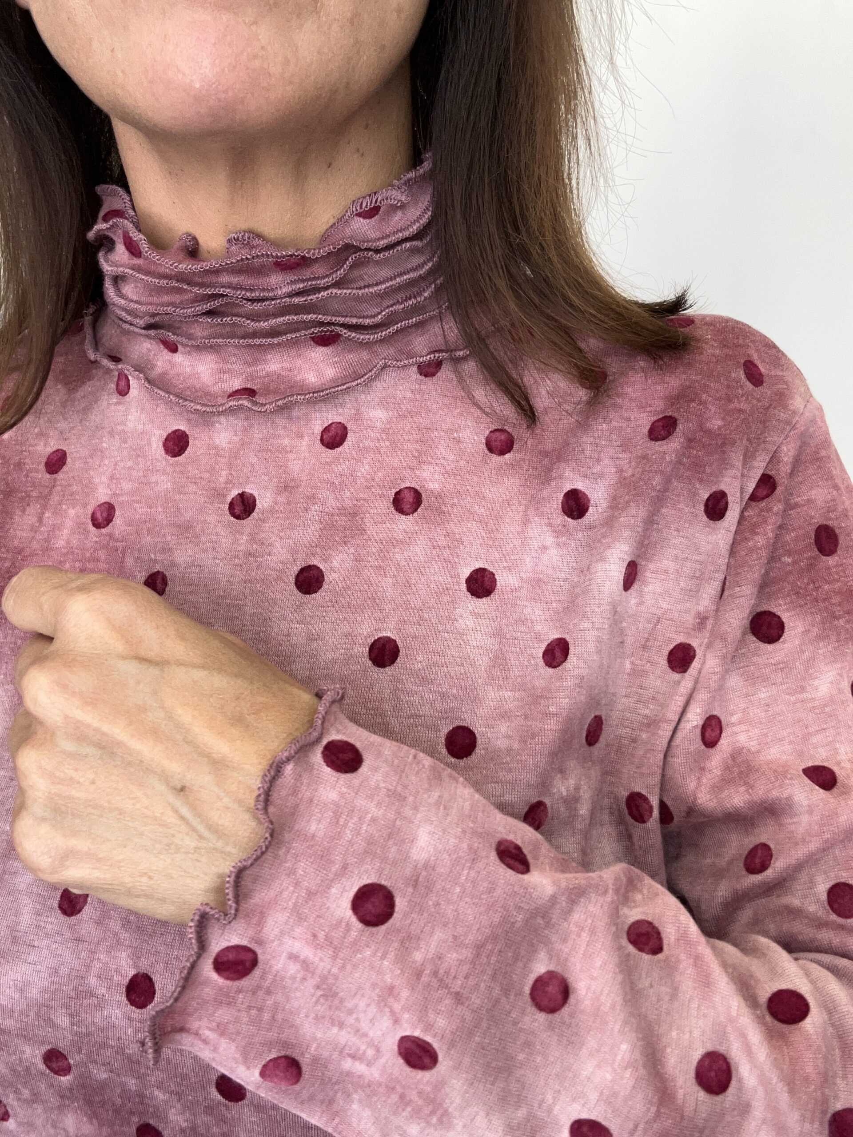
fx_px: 986
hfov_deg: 46.8
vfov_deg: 60.0
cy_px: 568
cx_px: 426
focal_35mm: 30
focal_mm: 2.69
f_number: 1.9
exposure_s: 1/50
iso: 50
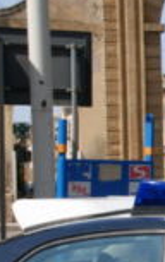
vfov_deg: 13.4
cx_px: 438
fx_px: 1119
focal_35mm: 156
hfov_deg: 7.7
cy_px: 195
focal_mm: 26
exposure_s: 1/125
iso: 100
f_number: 11
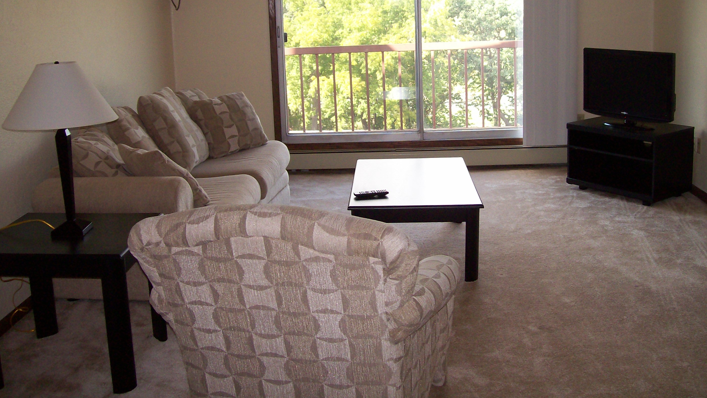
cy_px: 130
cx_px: 347
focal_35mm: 40
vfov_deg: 29.5
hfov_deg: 50.5
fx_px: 750
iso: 80
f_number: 2.7
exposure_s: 1/80.3
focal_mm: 6
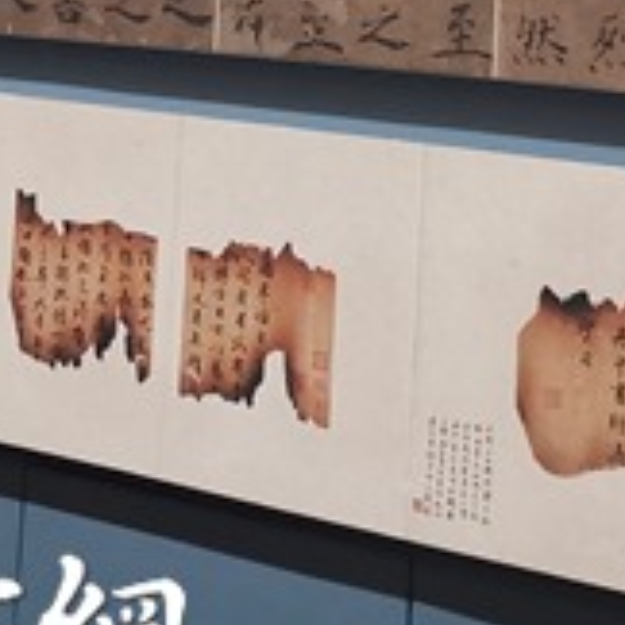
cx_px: -293
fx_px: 2472
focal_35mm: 121
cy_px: -411
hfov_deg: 13.6
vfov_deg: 13.3
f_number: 1.8
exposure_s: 1/100
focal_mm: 4.75
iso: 250
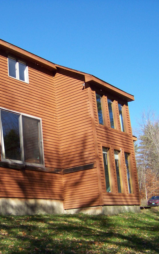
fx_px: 354
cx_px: 13
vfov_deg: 39.6
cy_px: 127
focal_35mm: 51
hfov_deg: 24.5
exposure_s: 1/500
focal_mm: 5.85
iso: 69
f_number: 2.8
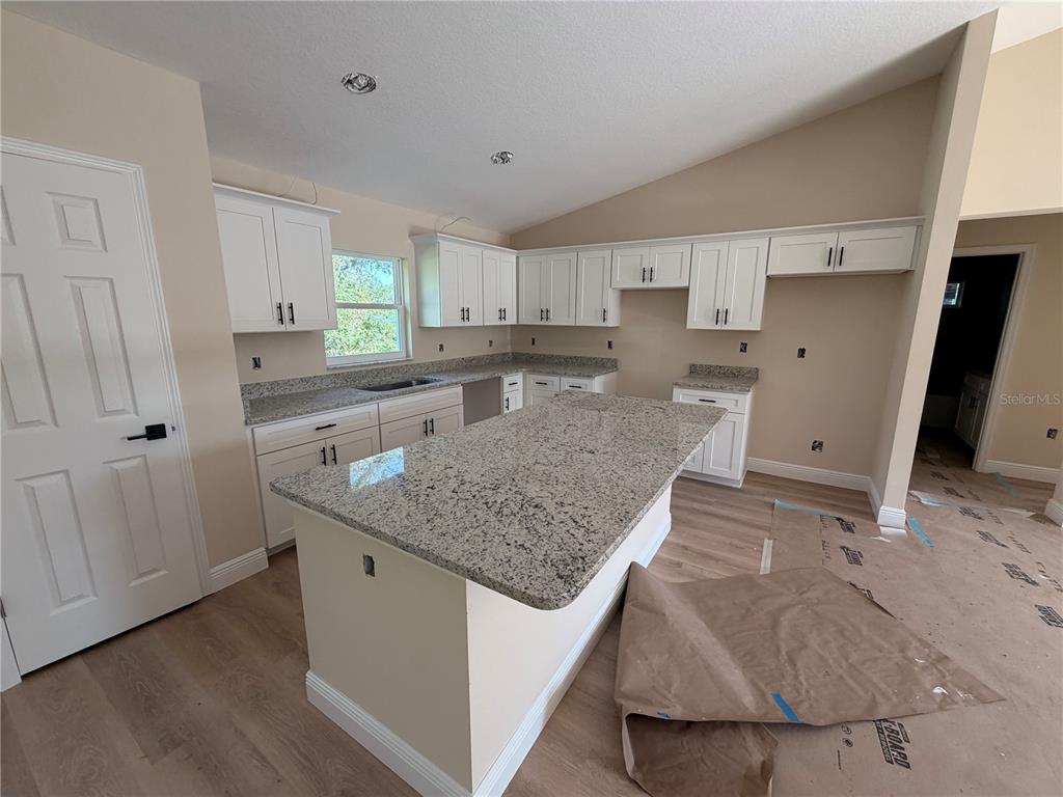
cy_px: 398
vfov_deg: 85.7
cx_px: 532
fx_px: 430
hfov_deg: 102.1
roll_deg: +0.3
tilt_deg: -11.5
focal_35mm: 14
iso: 125
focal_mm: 2.22
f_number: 2.2
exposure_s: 1/121
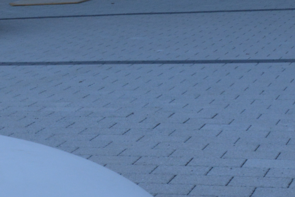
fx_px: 975
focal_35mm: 119
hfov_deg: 16.6
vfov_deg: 11.5
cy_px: 36
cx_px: -42
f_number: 20
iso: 500
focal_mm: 18
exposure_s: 1/60
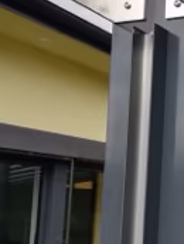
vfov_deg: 27.0
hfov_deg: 19.5
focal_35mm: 72
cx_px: 207
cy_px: 140
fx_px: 510
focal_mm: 3.83
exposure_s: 1/645
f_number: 2.2
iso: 50
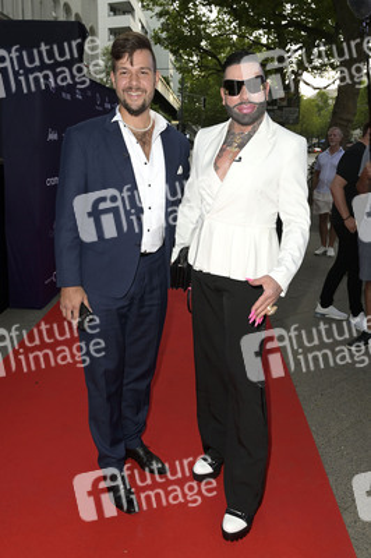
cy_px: 279
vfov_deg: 60.3
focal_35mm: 31
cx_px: 186
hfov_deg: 42.3
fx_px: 480
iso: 1000
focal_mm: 31
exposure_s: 1/250
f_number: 5.6
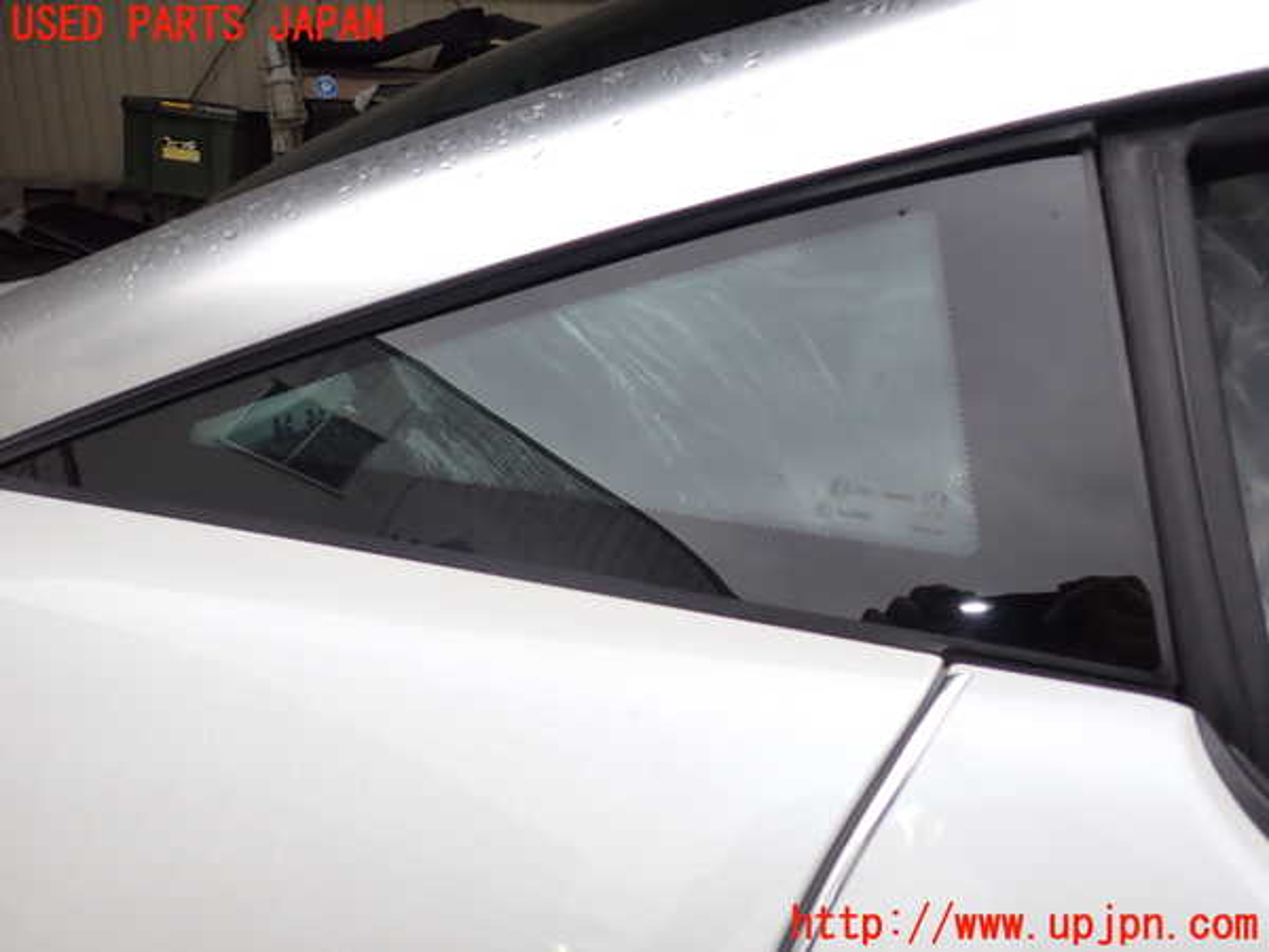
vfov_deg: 46.8
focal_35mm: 30
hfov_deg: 60.0
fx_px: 1100
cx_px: 634
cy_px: 476
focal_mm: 5.4
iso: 100
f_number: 6.3
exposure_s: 1/50
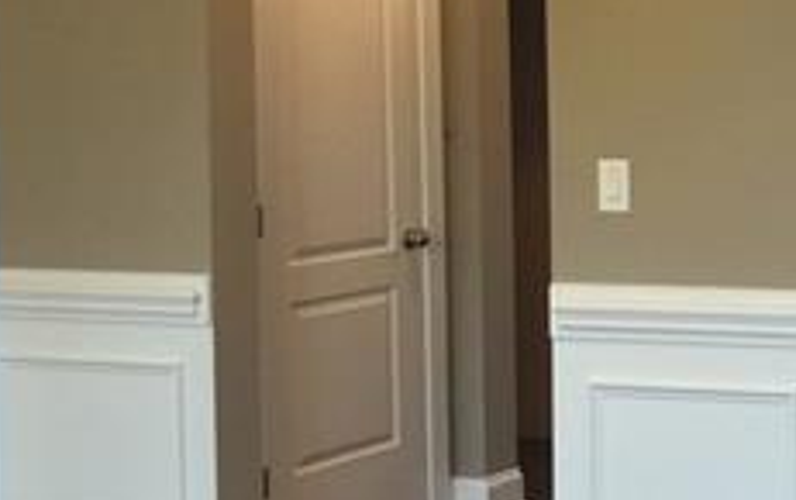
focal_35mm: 85
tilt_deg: -1.7
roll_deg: +0.0
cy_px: 128
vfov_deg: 15.3
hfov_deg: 21.6
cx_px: 1075
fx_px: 1846
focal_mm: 4.15
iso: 50
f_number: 2.2
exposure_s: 1/30
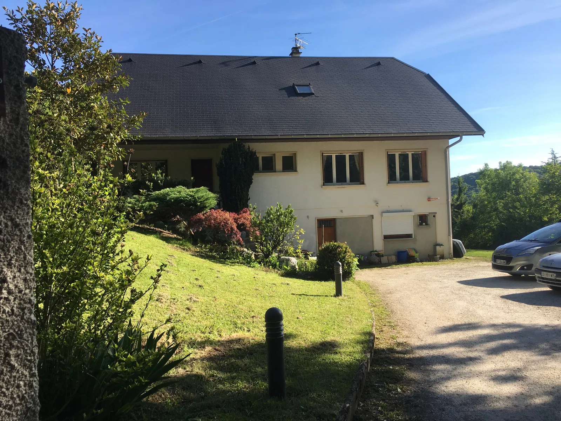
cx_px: 280
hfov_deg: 61.7
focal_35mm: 29
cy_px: 210
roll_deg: +2.1
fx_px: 470
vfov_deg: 48.2
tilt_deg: +0.2
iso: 25
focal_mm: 4.15
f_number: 2.2
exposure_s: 1/793
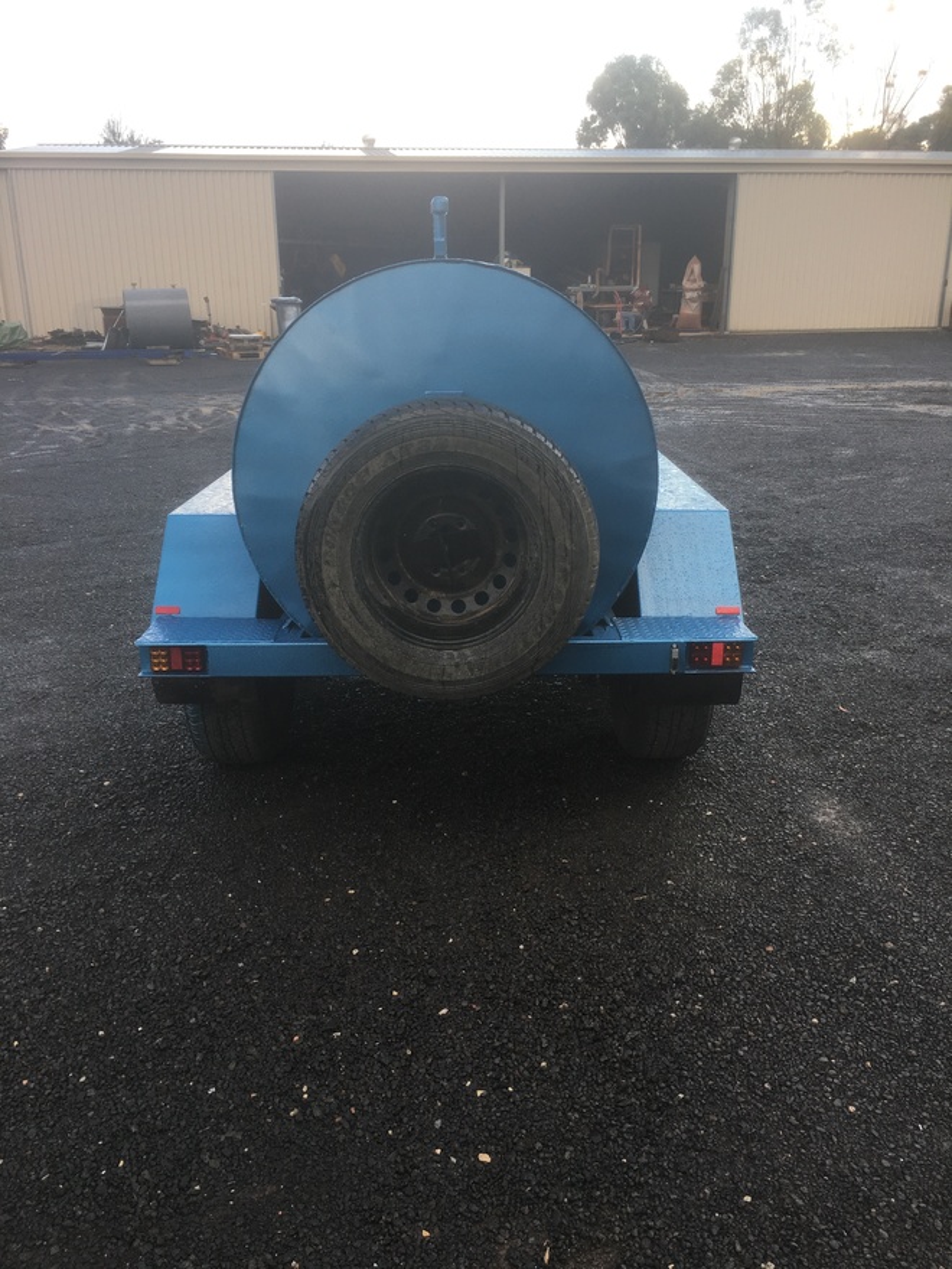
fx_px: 1063
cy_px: 634
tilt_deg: -18.5
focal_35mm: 29
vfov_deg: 61.7
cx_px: 476
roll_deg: +1.1
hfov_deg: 48.2
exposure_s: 1/287
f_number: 2.2
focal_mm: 4.15
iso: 25
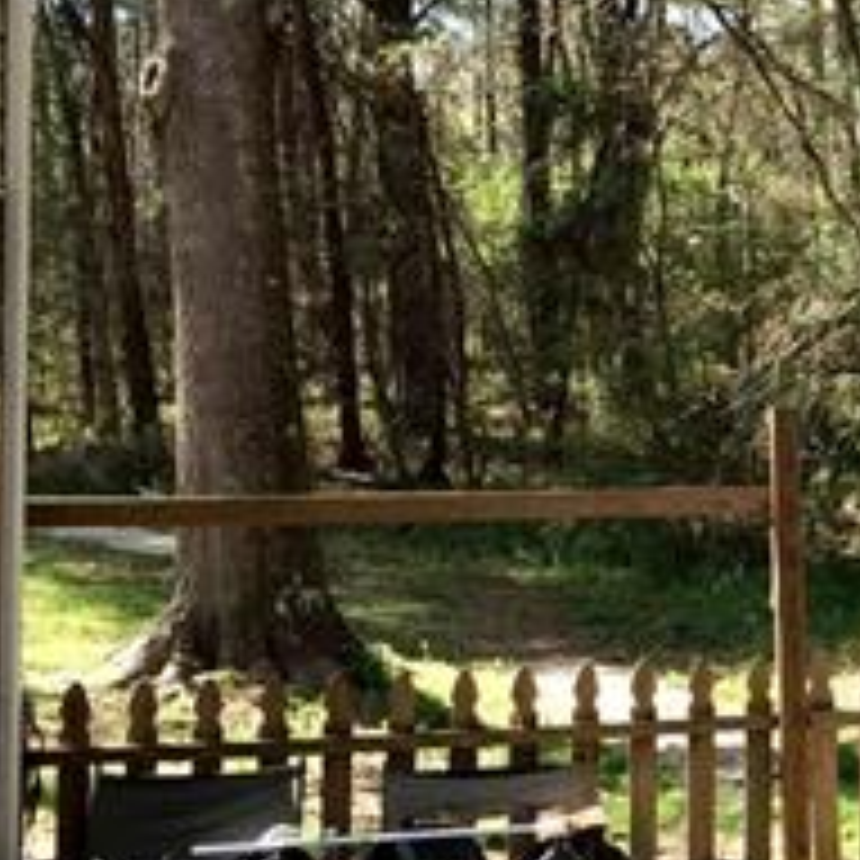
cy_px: 311
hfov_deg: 17.5
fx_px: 2417
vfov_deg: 20.1
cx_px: 1387
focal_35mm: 86
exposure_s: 1/370
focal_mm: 4.15
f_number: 2.2
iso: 32
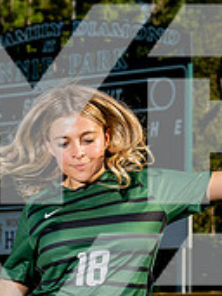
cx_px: 184
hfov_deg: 6.1
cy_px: 321
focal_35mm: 245
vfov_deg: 8.0
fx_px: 2098
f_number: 5
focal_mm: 50
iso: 100
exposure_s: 1/1250
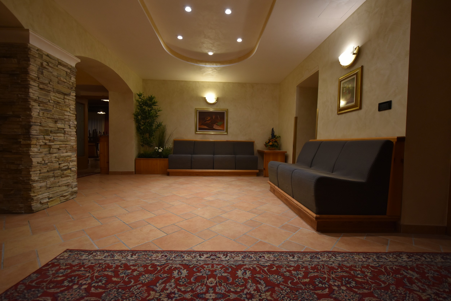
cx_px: 226
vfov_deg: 77.3
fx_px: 188
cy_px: 150
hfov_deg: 100.4
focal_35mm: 15
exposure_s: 1/60
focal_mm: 10
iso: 400
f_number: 4
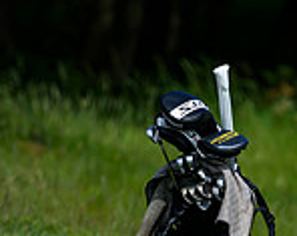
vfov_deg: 0.8
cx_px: 723
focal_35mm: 1874
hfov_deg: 1.0
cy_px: 94
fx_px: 16451
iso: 500
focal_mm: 400
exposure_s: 1/5000
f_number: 4.5
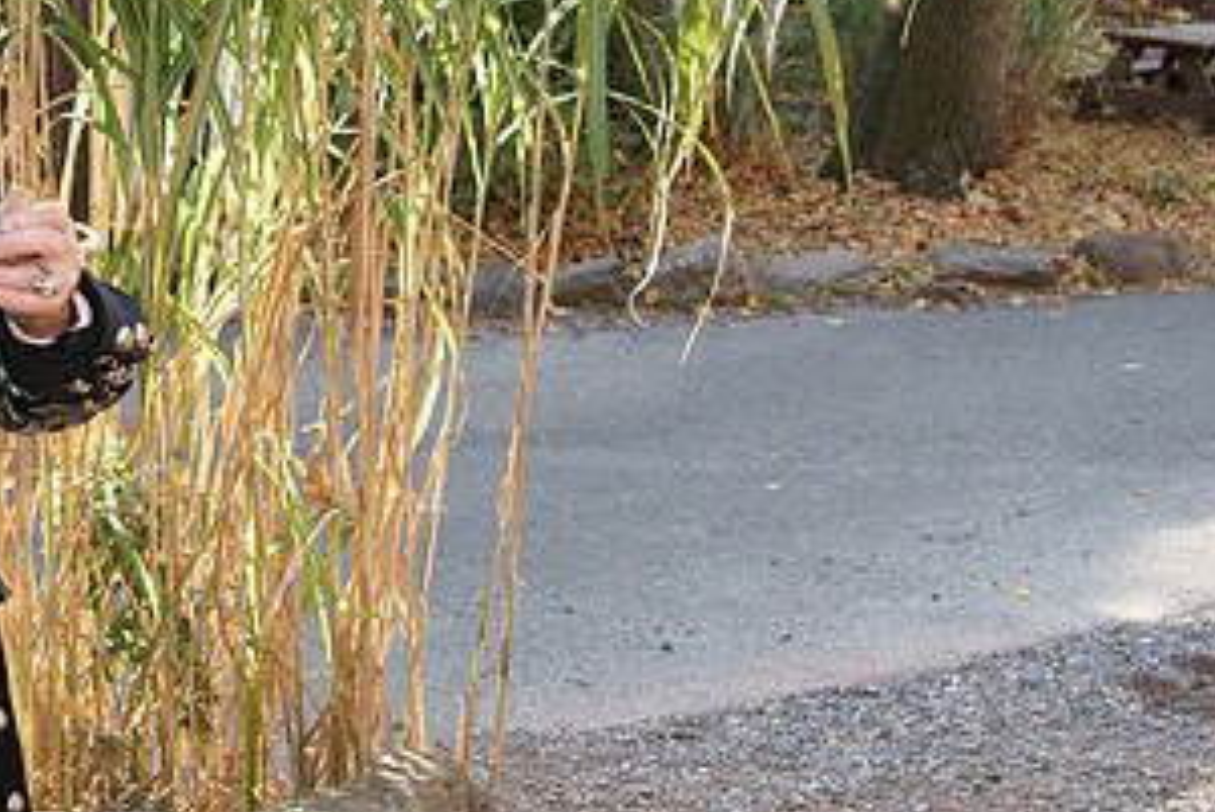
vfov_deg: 16.8
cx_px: 69
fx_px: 2735
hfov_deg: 24.2
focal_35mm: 81
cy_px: 236
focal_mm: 28
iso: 400
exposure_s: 1/250
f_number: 4.5
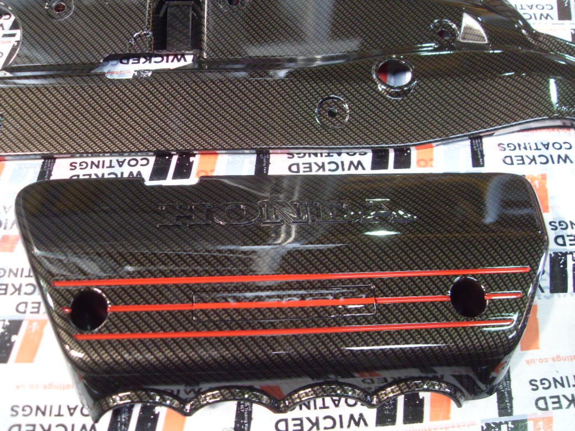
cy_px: 216
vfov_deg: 40.7
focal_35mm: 35
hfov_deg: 52.6
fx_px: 581
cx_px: 288
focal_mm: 6.3
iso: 200
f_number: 2.8
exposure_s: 1/30
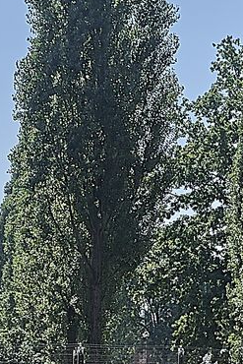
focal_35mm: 227
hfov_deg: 6.0
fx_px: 2296
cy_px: 212
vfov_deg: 9.1
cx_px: -12
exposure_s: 1/1000
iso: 125
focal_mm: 28
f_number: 4
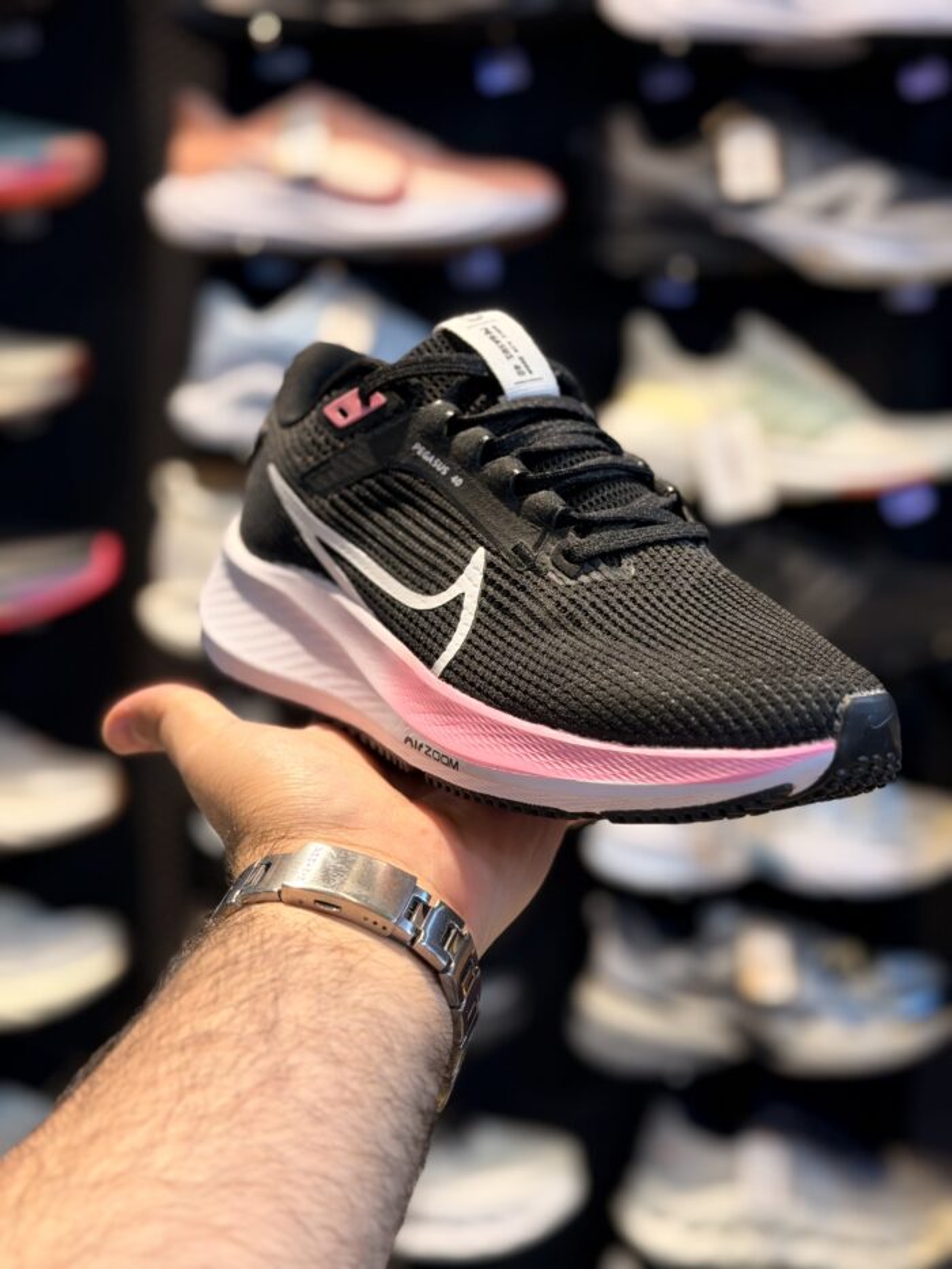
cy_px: 634
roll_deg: -0.2
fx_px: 1760
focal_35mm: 48
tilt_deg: -8.7
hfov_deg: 30.3
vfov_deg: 39.7
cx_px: 476
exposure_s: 1/100
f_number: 1.78
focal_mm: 6.76
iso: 64
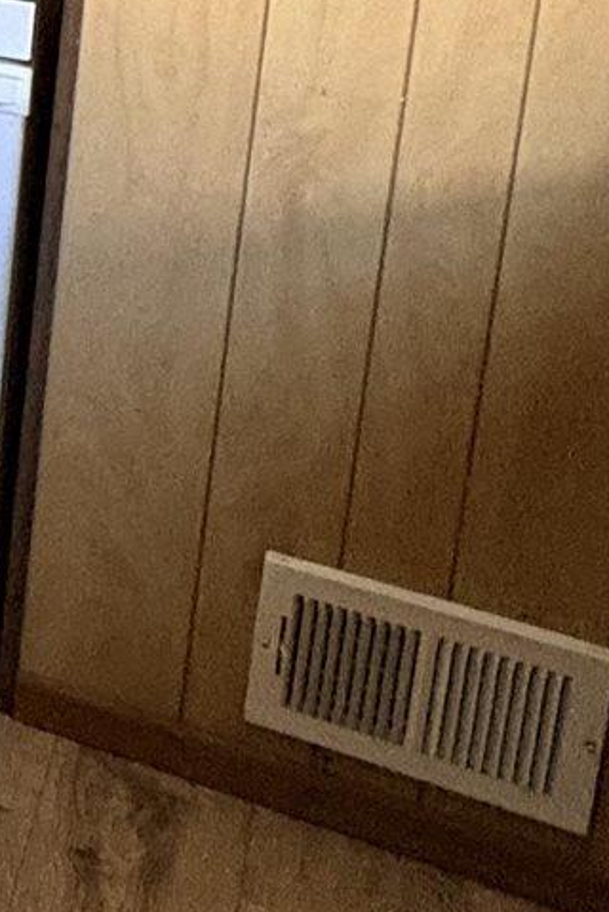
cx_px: -834
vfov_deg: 25.7
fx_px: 1774
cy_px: -196
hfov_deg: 14.0
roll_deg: +0.0
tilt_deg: -8.6
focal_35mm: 70
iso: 640
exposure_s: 1/60
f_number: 2.2
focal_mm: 2.22
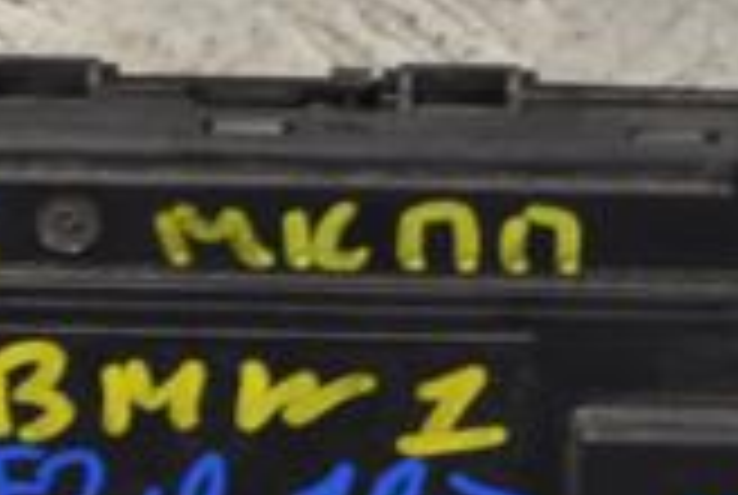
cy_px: 207
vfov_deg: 5.2
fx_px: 5401
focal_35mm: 263
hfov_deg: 7.8
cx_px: 270
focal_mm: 48
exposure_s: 1/80
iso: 400
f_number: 5.3
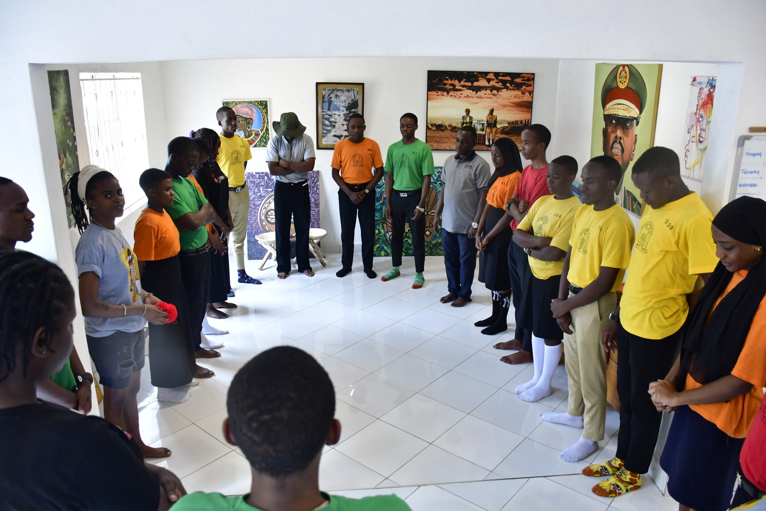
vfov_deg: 47.9
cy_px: 256
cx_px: 383
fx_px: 574
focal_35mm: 27
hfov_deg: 67.4
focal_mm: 18
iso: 1250
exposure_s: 1/100
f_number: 4.5
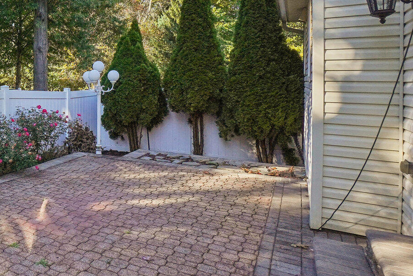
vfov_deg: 42.7
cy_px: 81
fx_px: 344
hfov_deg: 50.3
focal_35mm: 30
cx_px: 1
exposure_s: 1/400
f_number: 8
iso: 400
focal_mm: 10
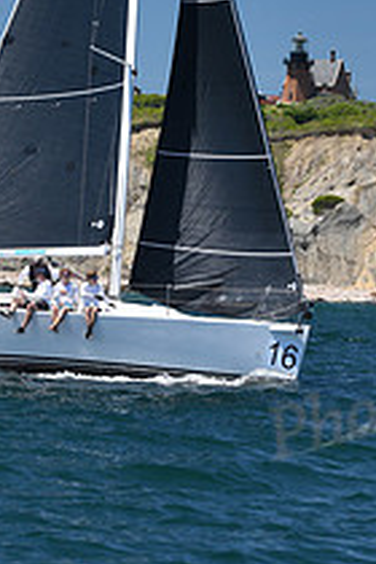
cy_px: 16
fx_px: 3728
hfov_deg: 5.8
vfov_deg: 8.6
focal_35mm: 238
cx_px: 130
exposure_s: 1/800
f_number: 5
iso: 250
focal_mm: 86
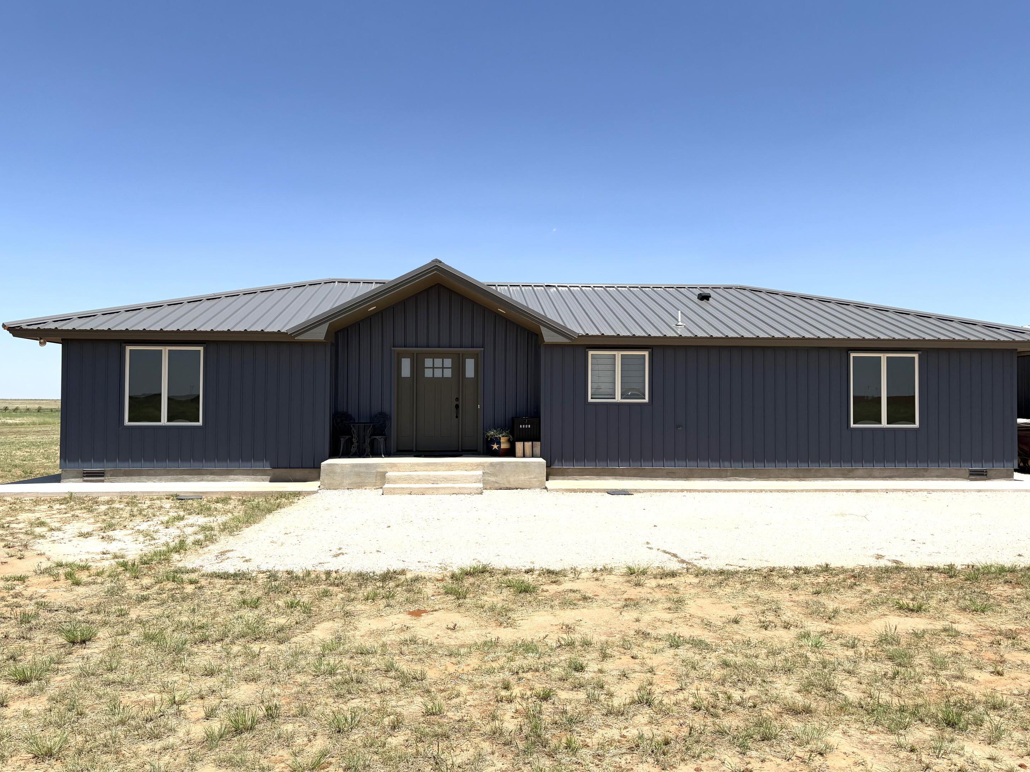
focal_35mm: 27
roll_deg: +0.2
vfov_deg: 51.4
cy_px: 386
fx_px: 803
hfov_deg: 65.3
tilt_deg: +1.2
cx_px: 520
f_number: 1.6
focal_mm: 5.96
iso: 50
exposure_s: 1/5348
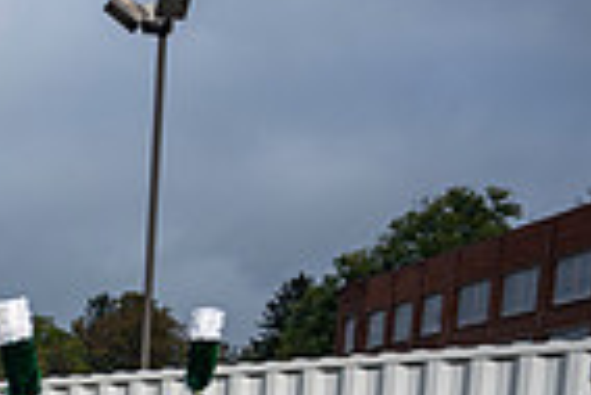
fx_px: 1610
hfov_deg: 17.2
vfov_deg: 12.5
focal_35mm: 98
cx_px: -458
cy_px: 750
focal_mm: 24
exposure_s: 1/1600
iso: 125
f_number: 4
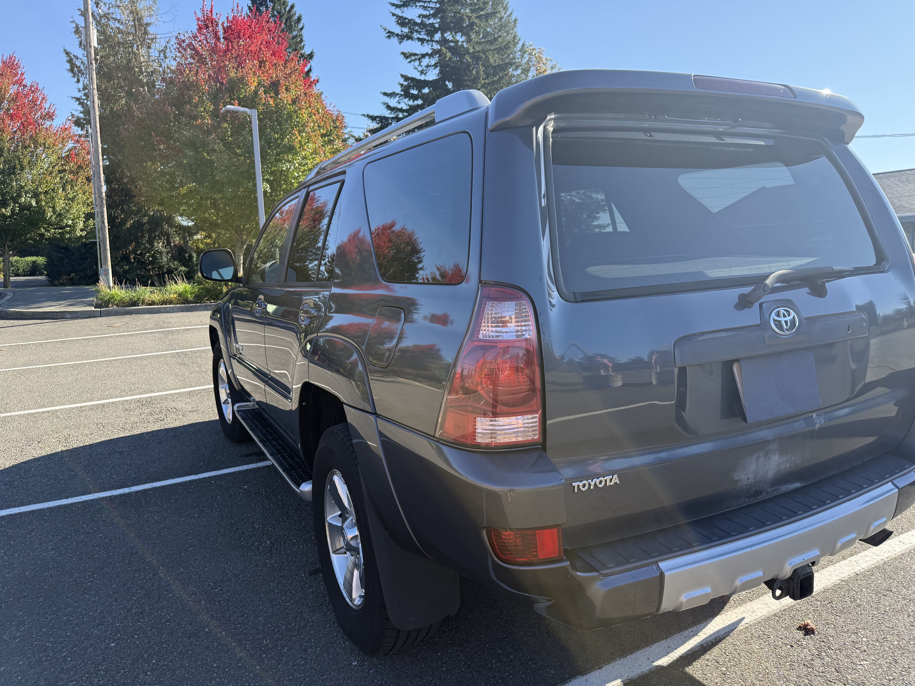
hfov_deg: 71.6
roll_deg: +1.4
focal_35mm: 24
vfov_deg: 56.8
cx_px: 458
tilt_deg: -6.8
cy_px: 343
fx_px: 634
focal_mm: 6.76
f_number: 1.78
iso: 100
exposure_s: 1/1522
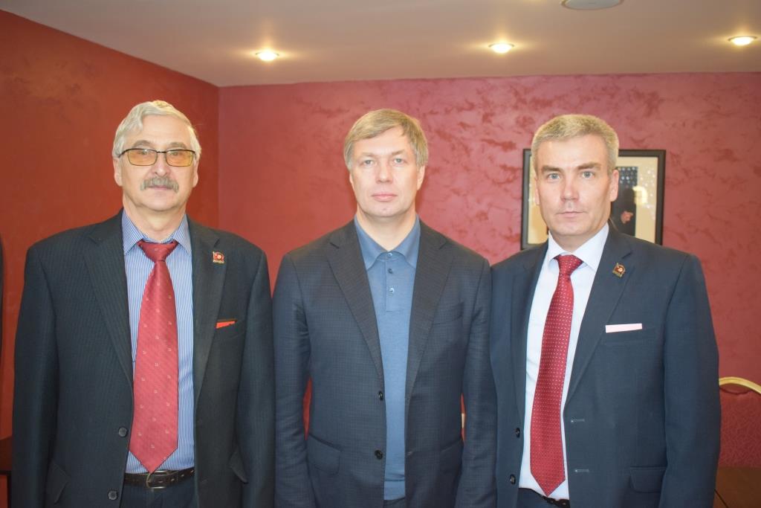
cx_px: 380
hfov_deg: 51.3
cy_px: 254
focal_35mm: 38
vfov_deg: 35.5
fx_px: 793
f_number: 4
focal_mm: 25
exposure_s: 1/60
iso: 2500
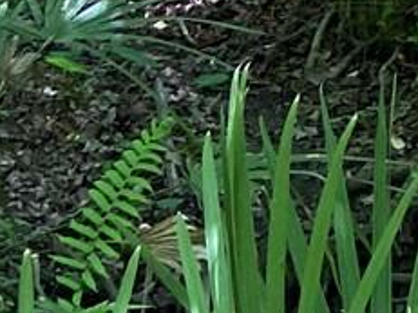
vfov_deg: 7.7
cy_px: -443
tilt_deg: -2.7
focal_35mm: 180
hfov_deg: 8.4
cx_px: 1433
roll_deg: -2.5
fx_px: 2172
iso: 50
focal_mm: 4.25
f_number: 1.8
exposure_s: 1/122
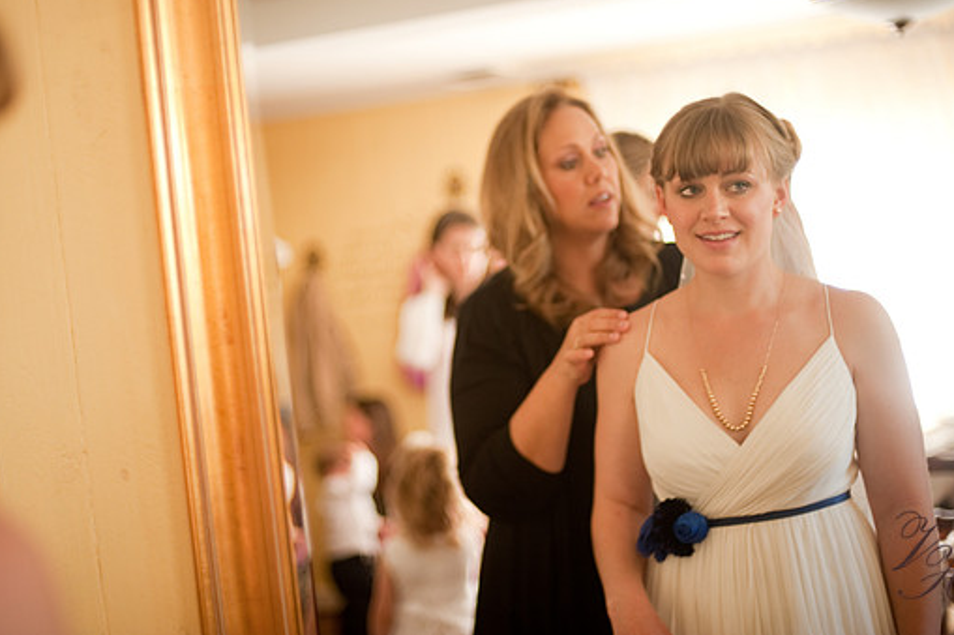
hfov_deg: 35.1
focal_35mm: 57
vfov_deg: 23.7
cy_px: 275
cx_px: 474
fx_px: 1510
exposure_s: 1/100
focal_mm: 50
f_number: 1.4
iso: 200
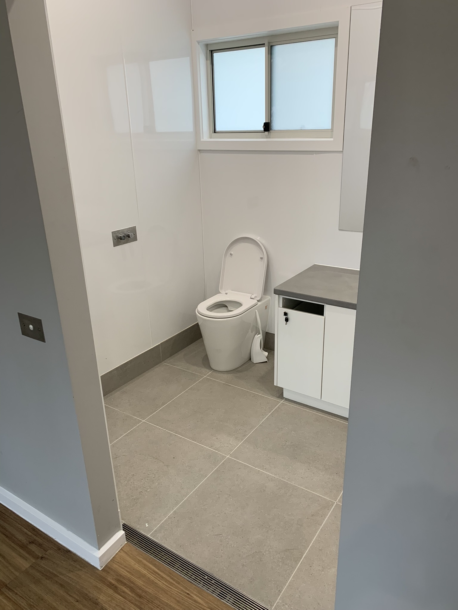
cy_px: 305
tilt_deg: -18.4
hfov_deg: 53.1
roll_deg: +1.9
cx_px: 229
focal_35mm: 26
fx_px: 459
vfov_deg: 67.3
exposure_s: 1/100
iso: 100
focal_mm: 4.25
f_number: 1.8
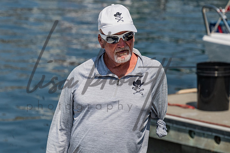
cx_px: 78
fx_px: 2365
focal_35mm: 370
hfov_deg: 5.6
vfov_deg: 3.7
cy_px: 71
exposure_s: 1/800
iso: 125
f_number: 6.3
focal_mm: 200
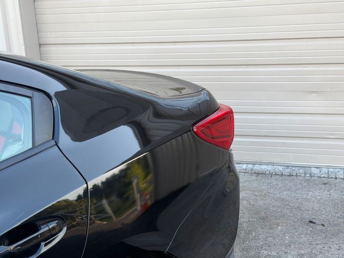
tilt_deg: -14.7
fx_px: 477
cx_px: 172
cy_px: 129
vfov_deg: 30.3
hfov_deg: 39.7
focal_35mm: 48
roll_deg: +2.6
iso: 80
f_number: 1.78
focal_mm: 6.76
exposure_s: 1/187
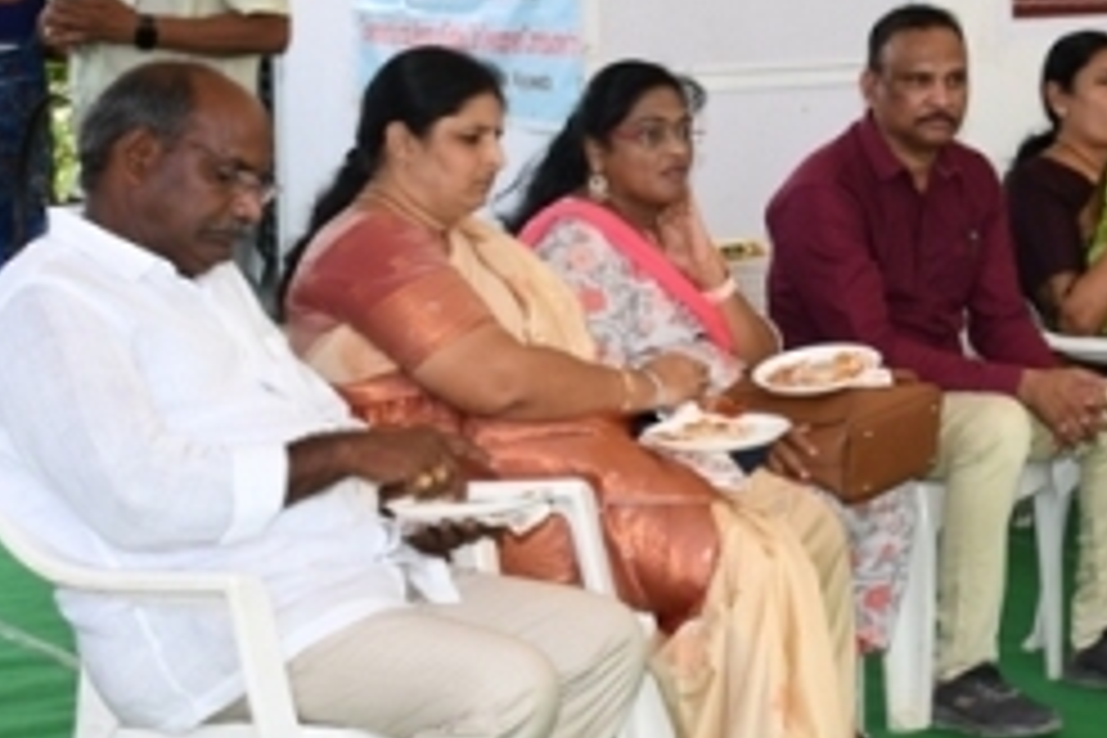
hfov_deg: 15.8
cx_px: 1341
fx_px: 3843
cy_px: 234
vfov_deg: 11.0
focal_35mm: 125
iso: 320
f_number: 6.3
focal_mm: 32
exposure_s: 1/100
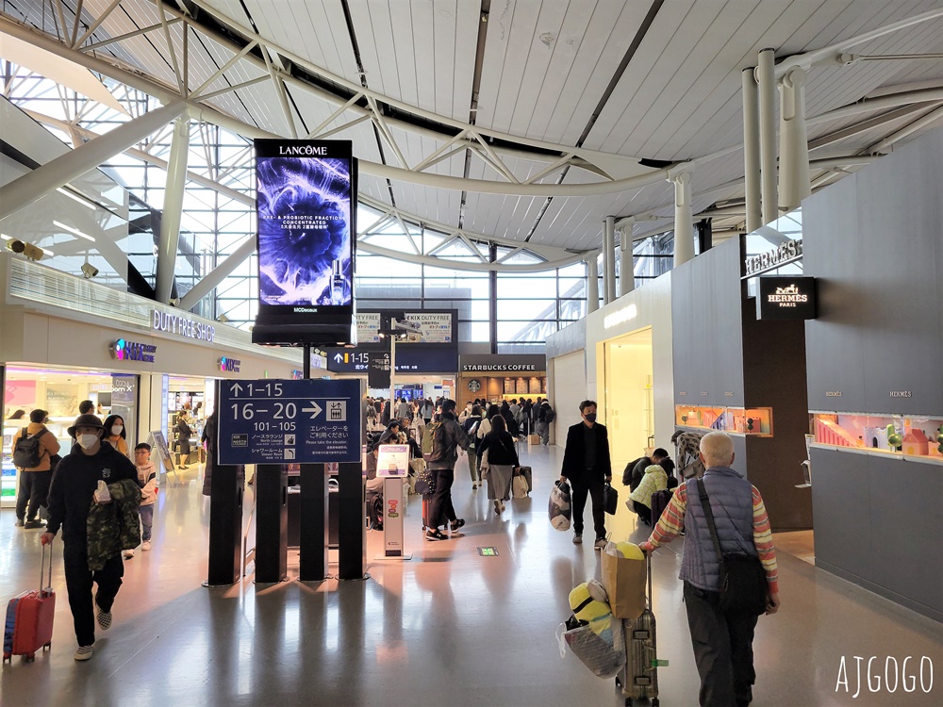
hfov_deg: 67.3
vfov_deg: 53.1
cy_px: 354
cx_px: 472
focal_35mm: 26
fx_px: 708
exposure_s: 1/120
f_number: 1.8
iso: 100
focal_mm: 5.4
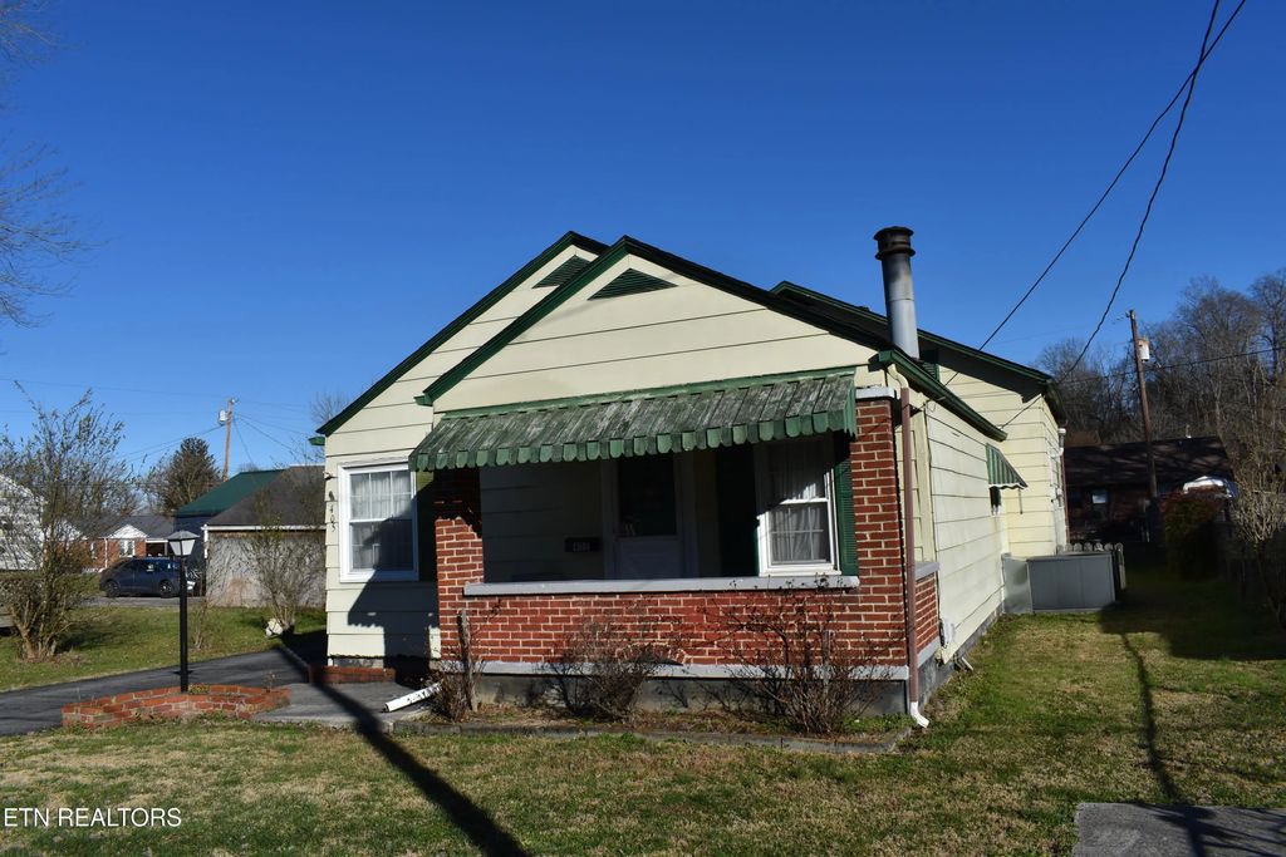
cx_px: 643
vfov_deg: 47.9
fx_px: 965
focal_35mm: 27
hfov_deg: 67.4
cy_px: 428
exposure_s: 1/400
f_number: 10
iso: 100
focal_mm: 18
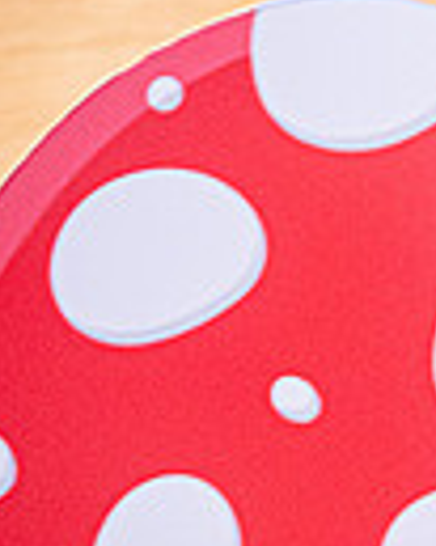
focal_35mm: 575
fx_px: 9286
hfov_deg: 2.7
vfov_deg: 3.4
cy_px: 421
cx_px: 986
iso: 4000
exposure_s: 1/125
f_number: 2.8
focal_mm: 90.6
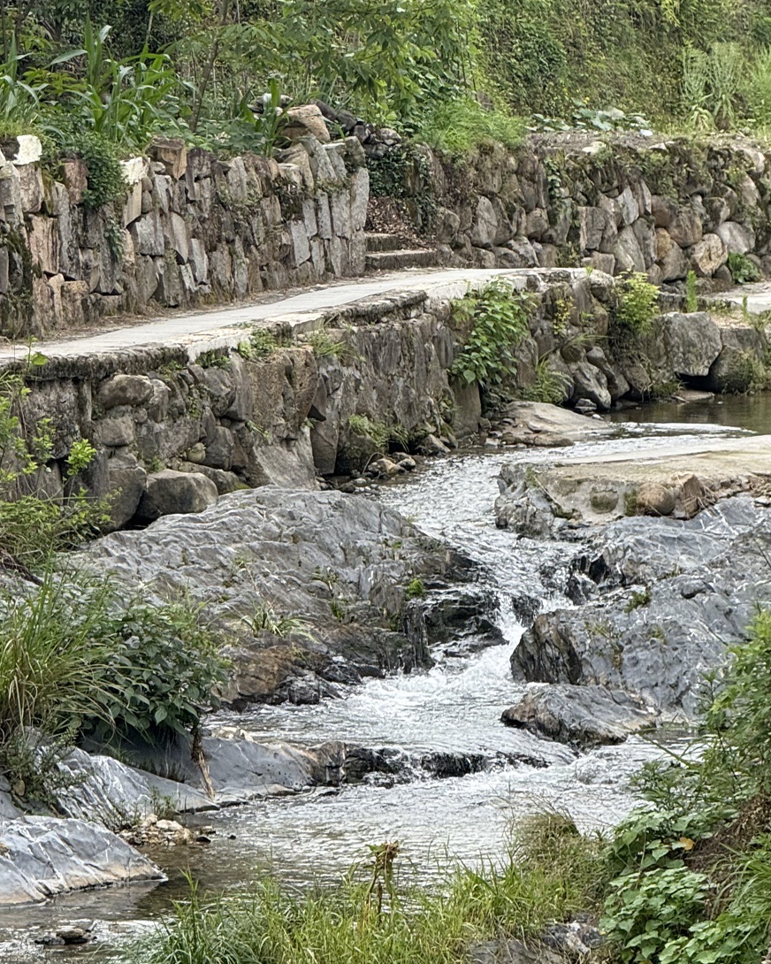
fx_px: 6133
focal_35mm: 215
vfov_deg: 9.0
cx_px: 149
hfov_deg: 7.2
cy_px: 121
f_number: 2.8
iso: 64
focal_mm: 15.66
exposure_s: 1/377
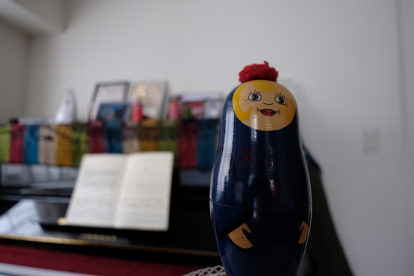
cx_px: 207
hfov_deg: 73.7
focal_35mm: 24
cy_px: 138
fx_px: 276
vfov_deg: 53.1
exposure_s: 1/26
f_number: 2.8
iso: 160
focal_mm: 16
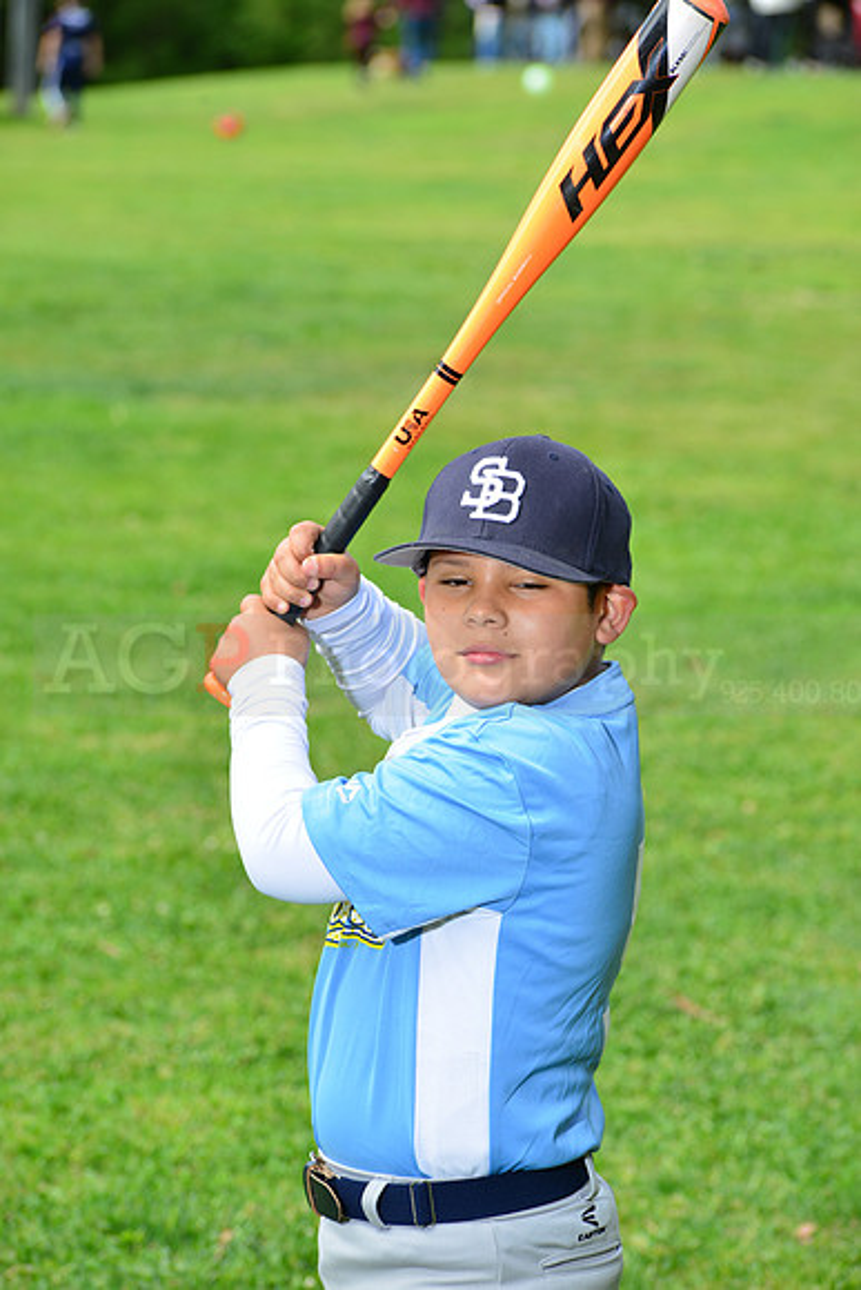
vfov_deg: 14.2
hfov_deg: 9.5
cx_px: 430
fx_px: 5198
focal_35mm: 145
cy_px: 645
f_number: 10
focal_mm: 145
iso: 200
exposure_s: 1/200
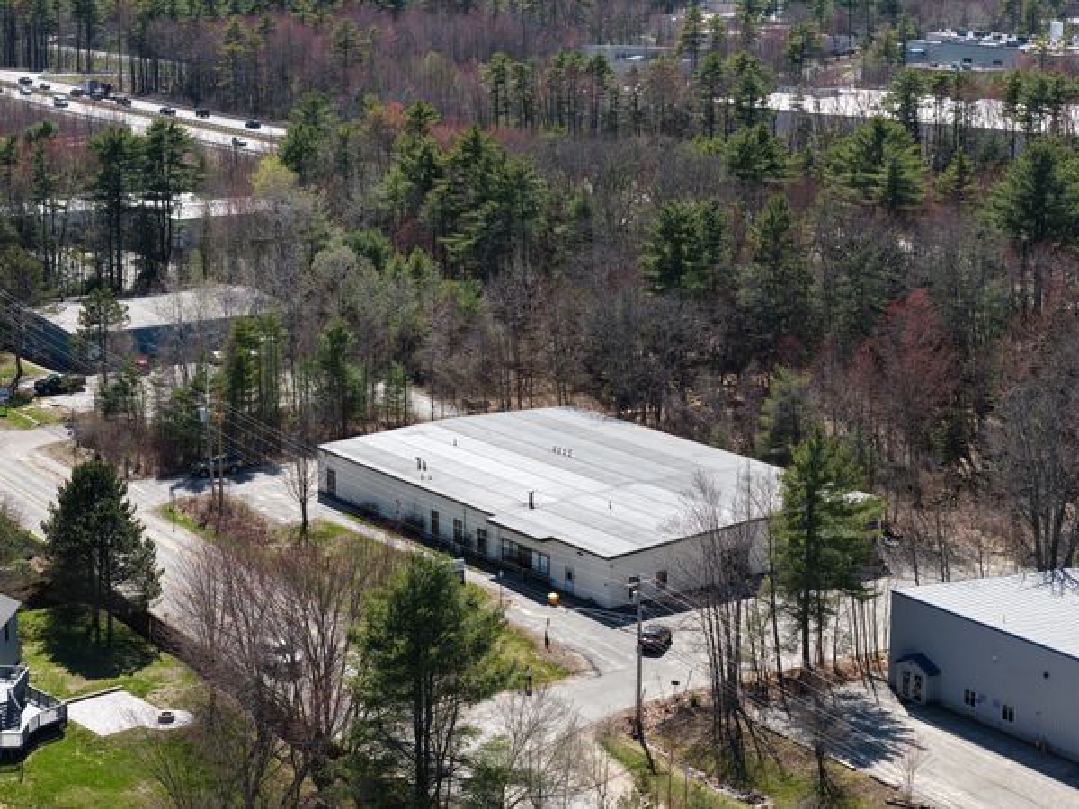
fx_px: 2182
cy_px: 404
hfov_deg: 27.8
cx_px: 540
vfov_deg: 21.0
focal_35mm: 70
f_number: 2.8
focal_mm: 19.35
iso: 125
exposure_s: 1/120
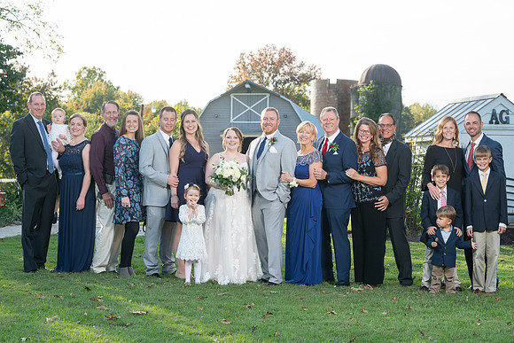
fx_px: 1062
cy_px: 166
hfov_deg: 27.2
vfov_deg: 18.3
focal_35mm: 74
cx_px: 261
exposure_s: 1/200
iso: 200
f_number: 5.6
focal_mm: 70
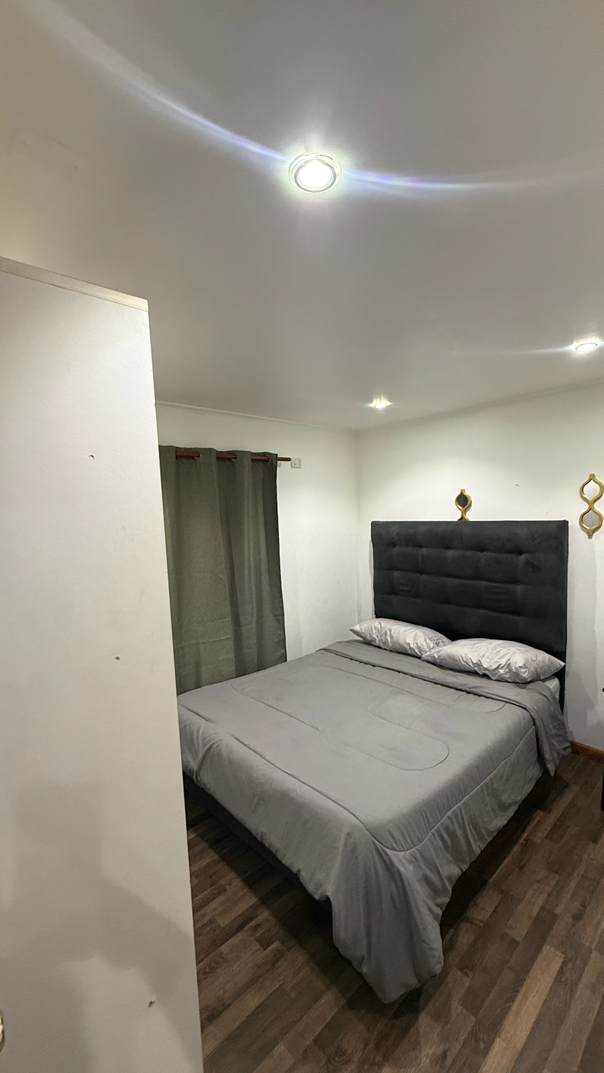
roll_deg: +2.0
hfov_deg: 67.0
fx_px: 456
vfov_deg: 99.3
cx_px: 320
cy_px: 561
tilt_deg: -5.6
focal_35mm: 16
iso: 250
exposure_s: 1/50
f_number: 2.2
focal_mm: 2.22
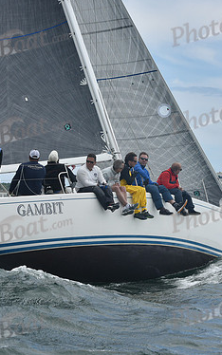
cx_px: 122
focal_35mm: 150
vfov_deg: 13.9
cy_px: 172
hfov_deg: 8.7
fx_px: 1451
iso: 250
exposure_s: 1/1000
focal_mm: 95
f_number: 8
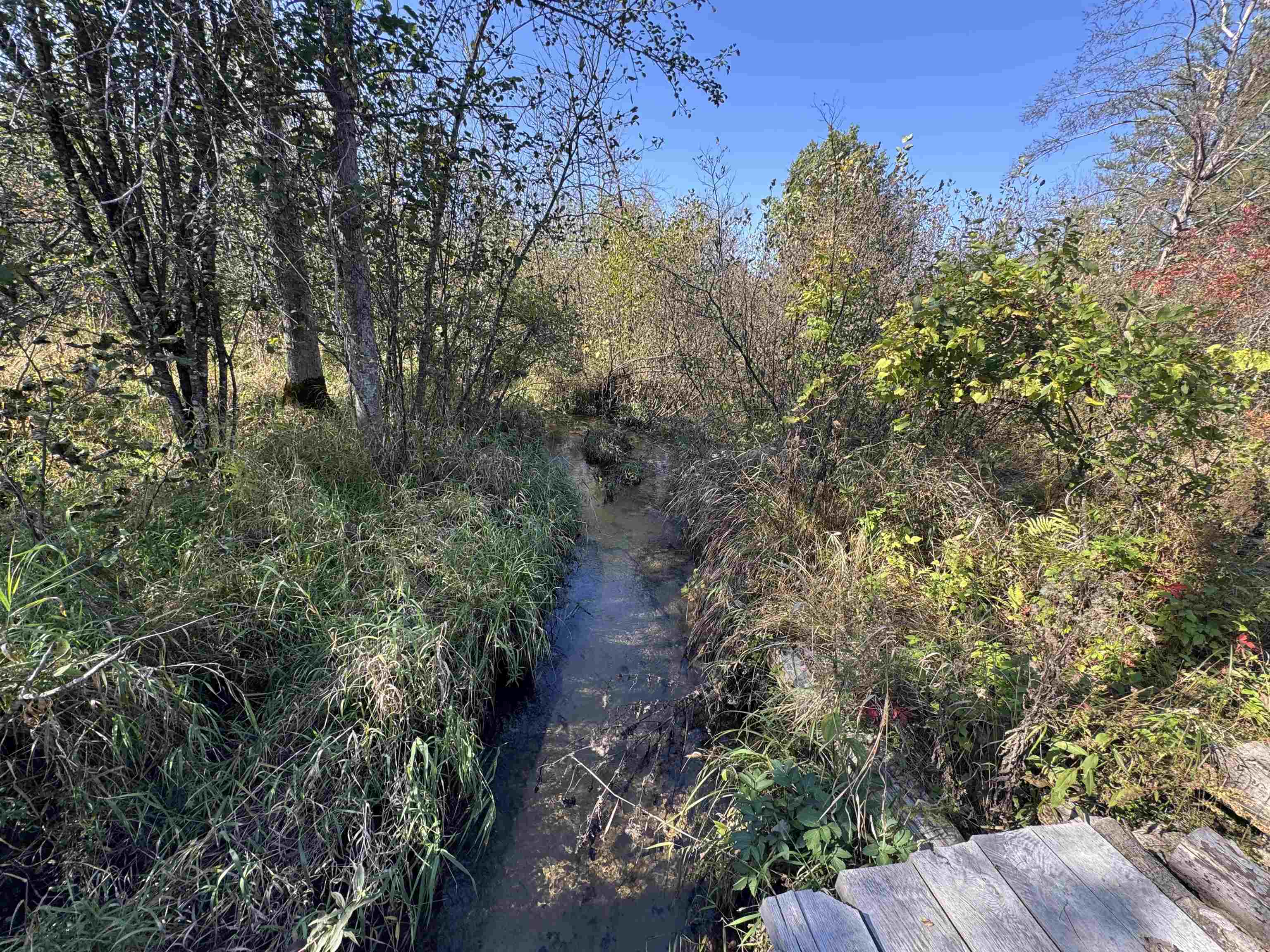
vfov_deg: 85.7
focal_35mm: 14
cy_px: 476
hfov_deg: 102.1
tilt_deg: -16.6
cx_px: 635
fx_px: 514
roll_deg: -2.9
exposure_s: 1/162
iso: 40
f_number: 2.2
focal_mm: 2.22
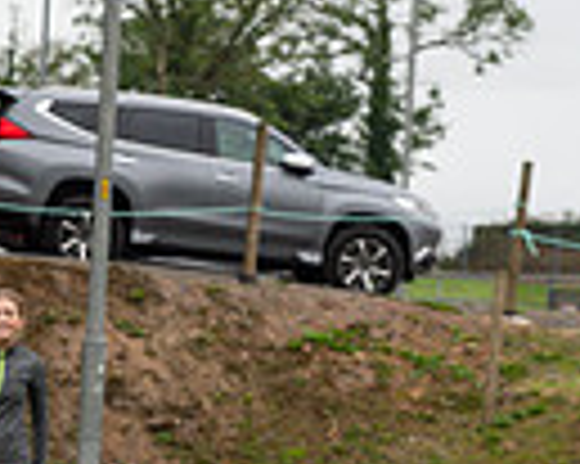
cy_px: 702
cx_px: -120
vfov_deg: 5.1
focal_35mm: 300
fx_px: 5146
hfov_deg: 6.4
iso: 500
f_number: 5
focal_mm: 70
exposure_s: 1/250
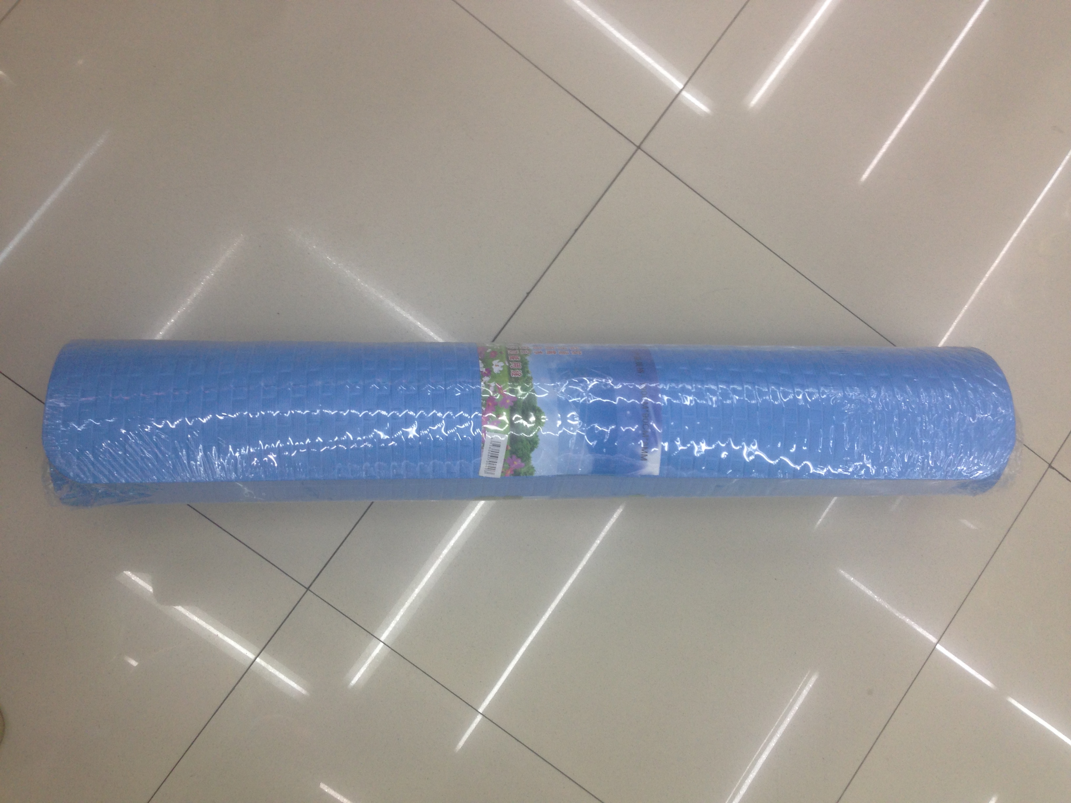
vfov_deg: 42.9
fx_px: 1021
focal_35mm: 33
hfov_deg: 55.4
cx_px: 536
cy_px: 402
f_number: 2.4
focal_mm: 4.12
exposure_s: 1/30
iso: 50
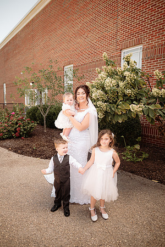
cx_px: 82
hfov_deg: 53.1
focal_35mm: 24
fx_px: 165
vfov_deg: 73.7
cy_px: 124
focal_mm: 24
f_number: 2.2
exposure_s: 1/640
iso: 125
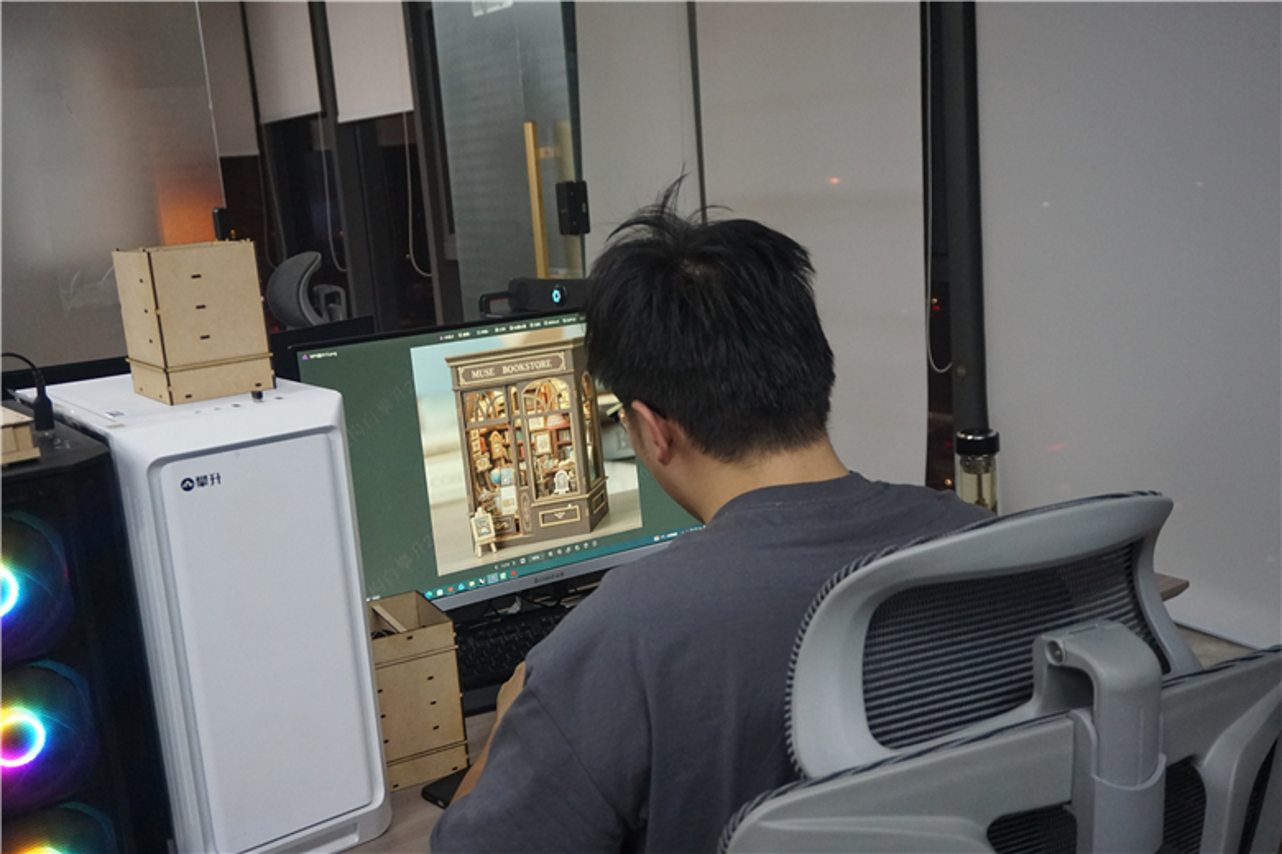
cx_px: 641
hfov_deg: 55.1
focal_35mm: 34
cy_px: 427
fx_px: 1228
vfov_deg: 38.4
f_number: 4.5
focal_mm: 23
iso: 2000
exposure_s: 1/160
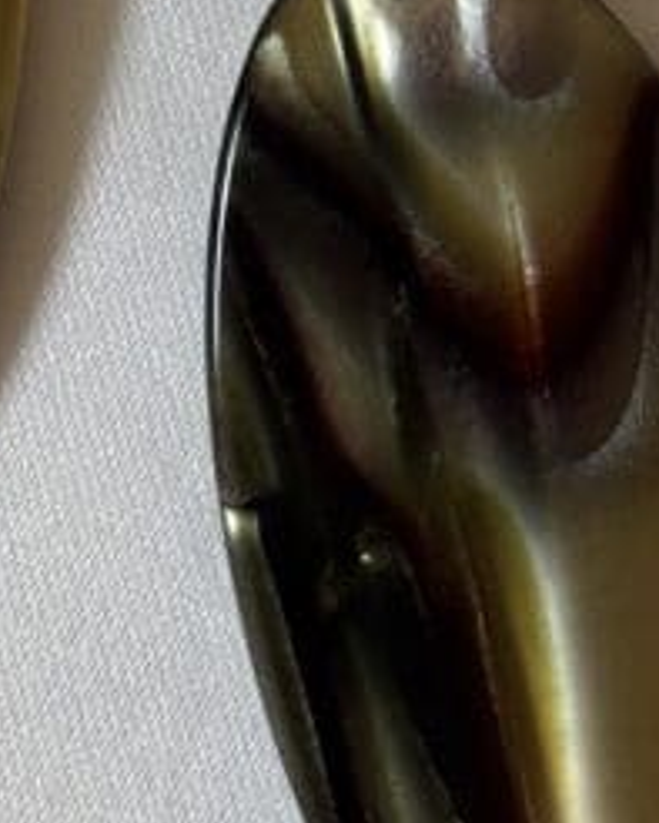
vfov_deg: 9.0
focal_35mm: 211
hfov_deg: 7.3
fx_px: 5141
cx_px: 124
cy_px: -137
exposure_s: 1/100
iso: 32
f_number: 1.6
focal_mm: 5.96
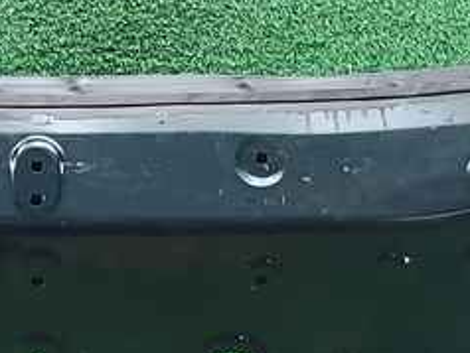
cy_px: 39
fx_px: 2134
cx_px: 109
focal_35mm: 157
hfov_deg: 12.5
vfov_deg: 9.4
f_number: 1.8
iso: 297
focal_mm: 5.4
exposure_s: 1/50
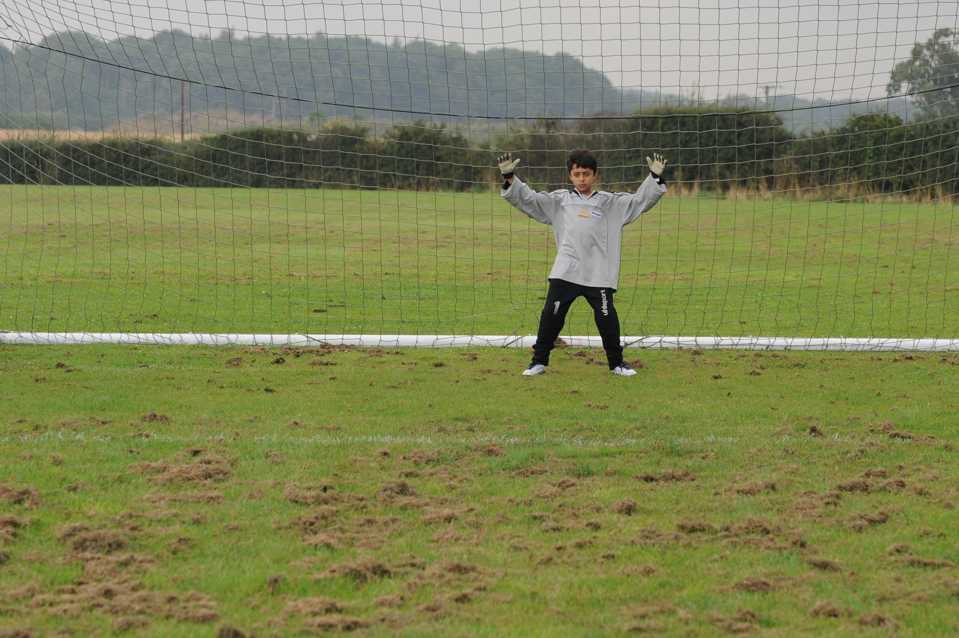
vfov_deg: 9.9
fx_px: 3701
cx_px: 569
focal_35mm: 139
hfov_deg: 14.8
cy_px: 233
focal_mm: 95
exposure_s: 1/800
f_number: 5
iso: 400
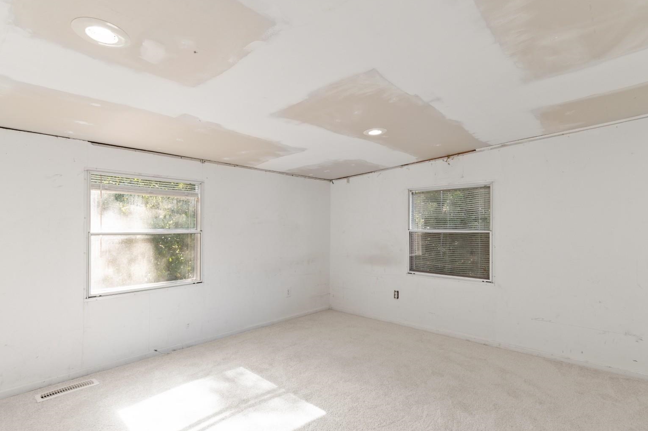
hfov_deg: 93.3
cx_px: 330
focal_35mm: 17
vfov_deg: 70.4
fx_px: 306
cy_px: 216
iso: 100
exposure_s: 1/10
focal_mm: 11
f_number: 4.8
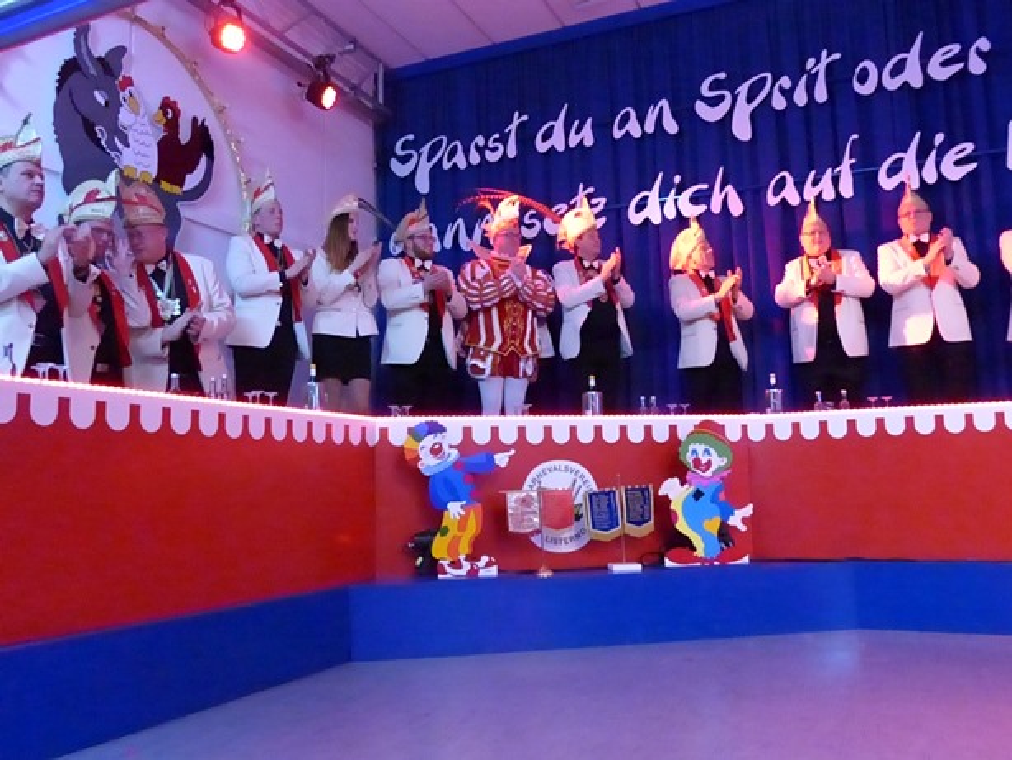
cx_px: 506
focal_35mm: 29
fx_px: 848
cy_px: 380
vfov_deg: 48.3
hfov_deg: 61.6
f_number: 2.8
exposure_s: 1/60
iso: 2500
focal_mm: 5.3
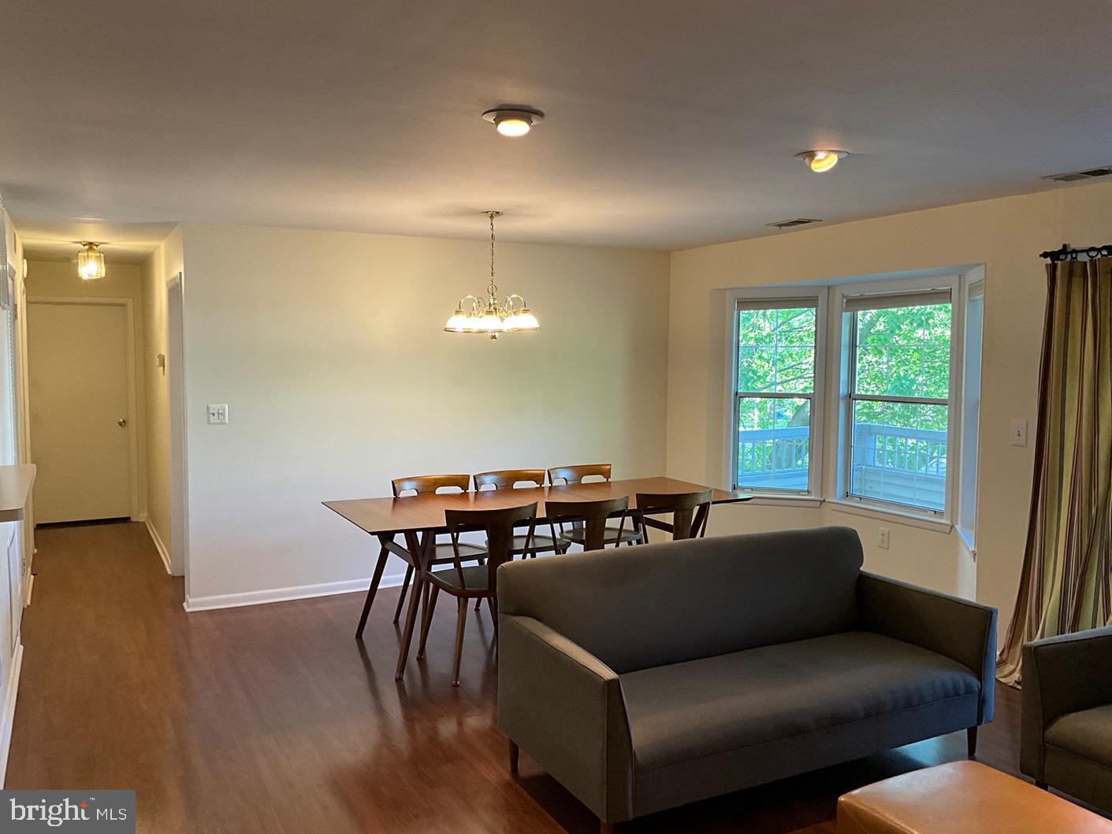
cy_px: 417
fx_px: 932
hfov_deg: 61.7
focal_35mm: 29
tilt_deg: -4.6
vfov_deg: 48.2
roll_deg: -0.1
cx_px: 556
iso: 80
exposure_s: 1/60
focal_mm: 3
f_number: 1.8
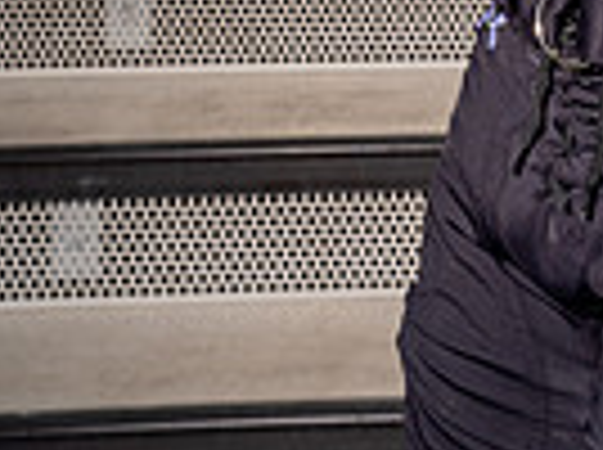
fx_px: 2695
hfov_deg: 12.5
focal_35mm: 155
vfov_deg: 8.8
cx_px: 666
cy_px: -536
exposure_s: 1/250
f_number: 8
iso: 100
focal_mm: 48
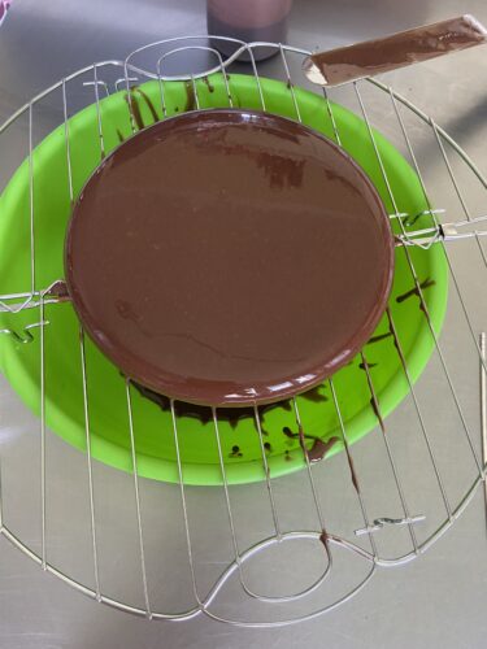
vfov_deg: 67.3
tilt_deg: -69.1
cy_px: 324
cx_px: 244
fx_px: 488
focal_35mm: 26
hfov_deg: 53.1
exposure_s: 1/60
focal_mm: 4.25
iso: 400
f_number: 1.8
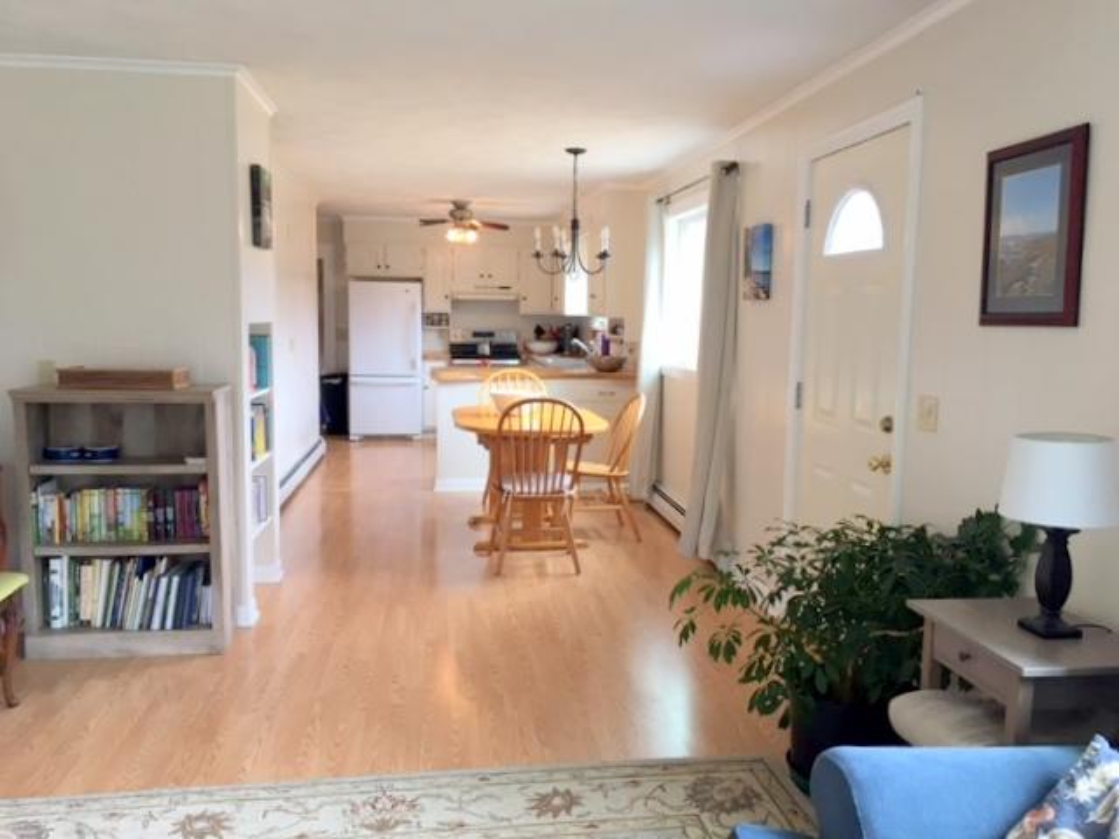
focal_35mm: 29
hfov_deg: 61.7
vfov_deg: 48.2
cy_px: 420
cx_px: 560
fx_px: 937
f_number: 2.2
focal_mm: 4.15
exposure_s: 1/30
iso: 50
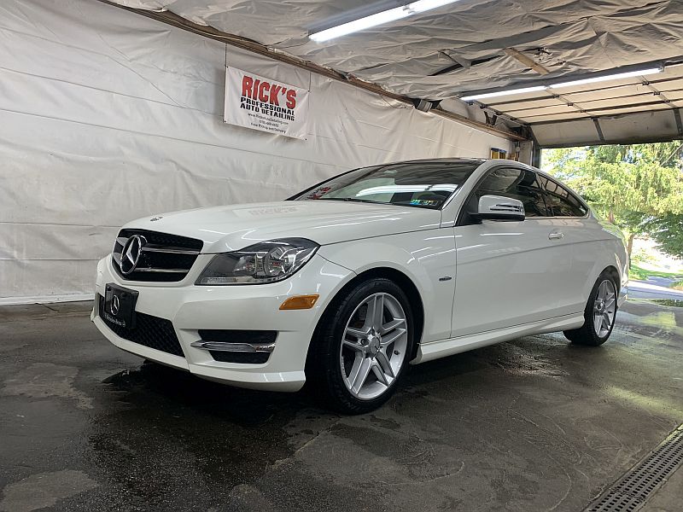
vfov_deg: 53.1
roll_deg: -2.5
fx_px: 513
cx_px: 342
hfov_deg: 67.3
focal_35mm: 26
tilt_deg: -1.8
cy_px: 256
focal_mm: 4.25
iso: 80
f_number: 1.8
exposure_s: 1/121
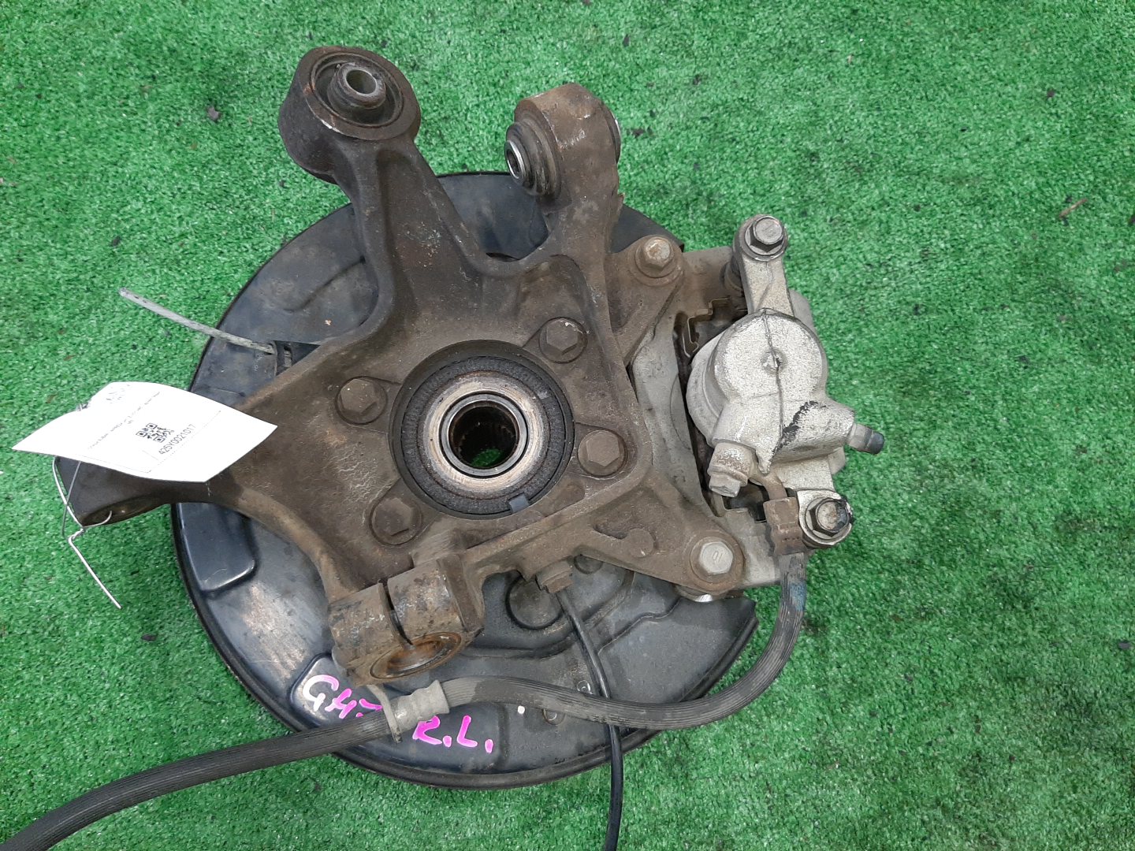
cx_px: 568
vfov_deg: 53.1
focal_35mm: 26
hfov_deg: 67.3
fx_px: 852
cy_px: 426
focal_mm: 3.93
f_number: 1.7
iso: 216
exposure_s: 1/50
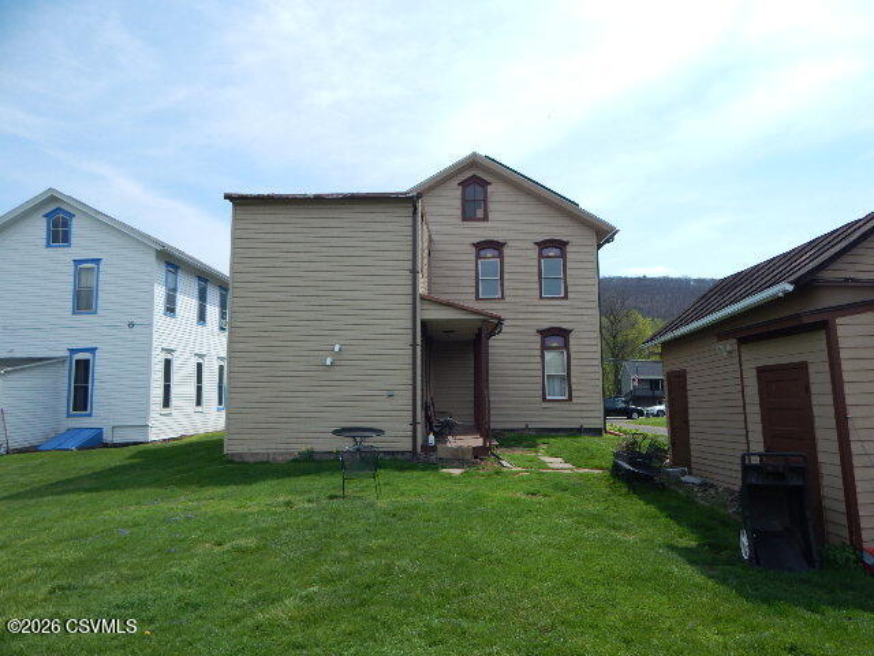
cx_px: 437
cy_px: 328
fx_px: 555
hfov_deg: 76.4
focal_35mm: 22
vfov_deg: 61.1
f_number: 6
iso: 125
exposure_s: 1/500
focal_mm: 4
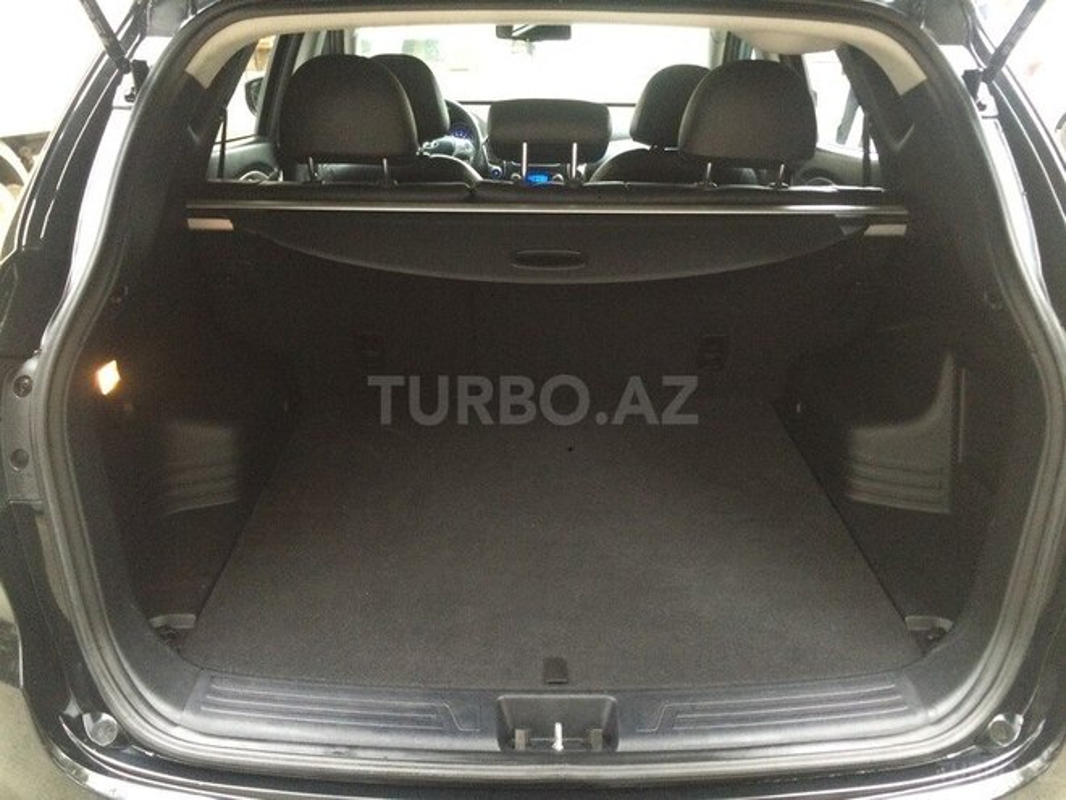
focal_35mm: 29
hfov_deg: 61.7
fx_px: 893
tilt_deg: -24.1
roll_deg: +0.6
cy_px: 400
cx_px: 533
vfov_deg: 48.2
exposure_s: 1/17
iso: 320
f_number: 2.2
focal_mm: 4.15
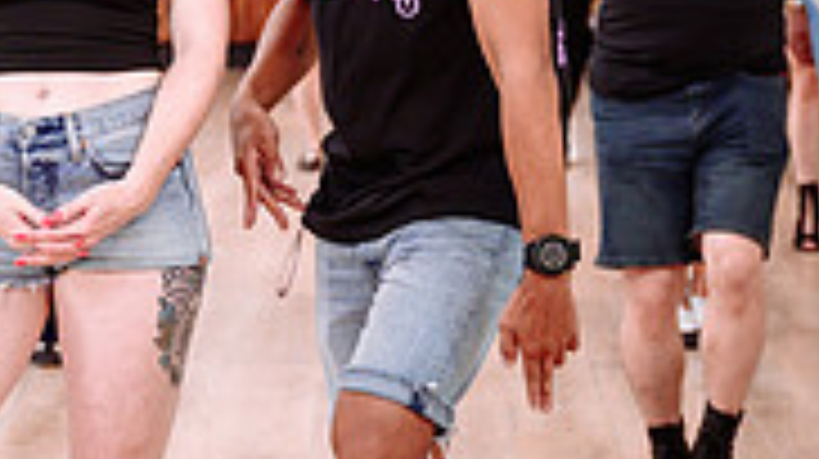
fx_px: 3493
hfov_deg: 13.3
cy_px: 119
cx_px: 261
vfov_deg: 7.5
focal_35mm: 161
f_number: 2.8
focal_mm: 46
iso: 1000
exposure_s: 1/250
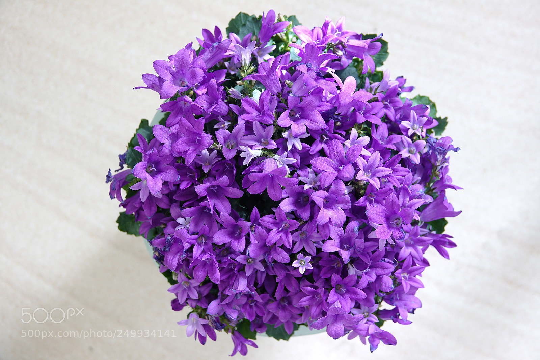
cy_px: 180
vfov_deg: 19.4
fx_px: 1050
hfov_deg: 28.8
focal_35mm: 70
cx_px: 270
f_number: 3.5
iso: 64
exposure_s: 1/8
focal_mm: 25.61
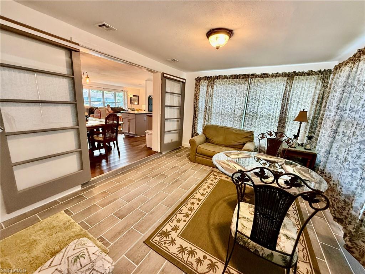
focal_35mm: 14
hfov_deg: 102.1
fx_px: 148
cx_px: 182
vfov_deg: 85.7
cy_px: 137
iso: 400
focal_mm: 2.22
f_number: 2.2
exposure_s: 1/60
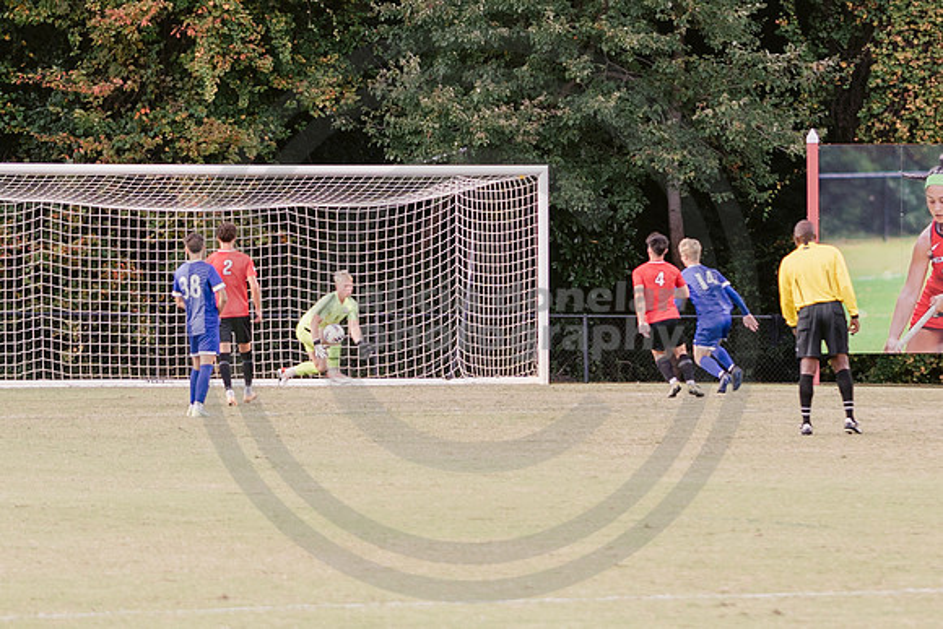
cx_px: 363
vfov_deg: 4.7
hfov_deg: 7.1
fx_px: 7648
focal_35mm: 292
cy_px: 148
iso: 640
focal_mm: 90
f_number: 3.2
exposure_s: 1/125
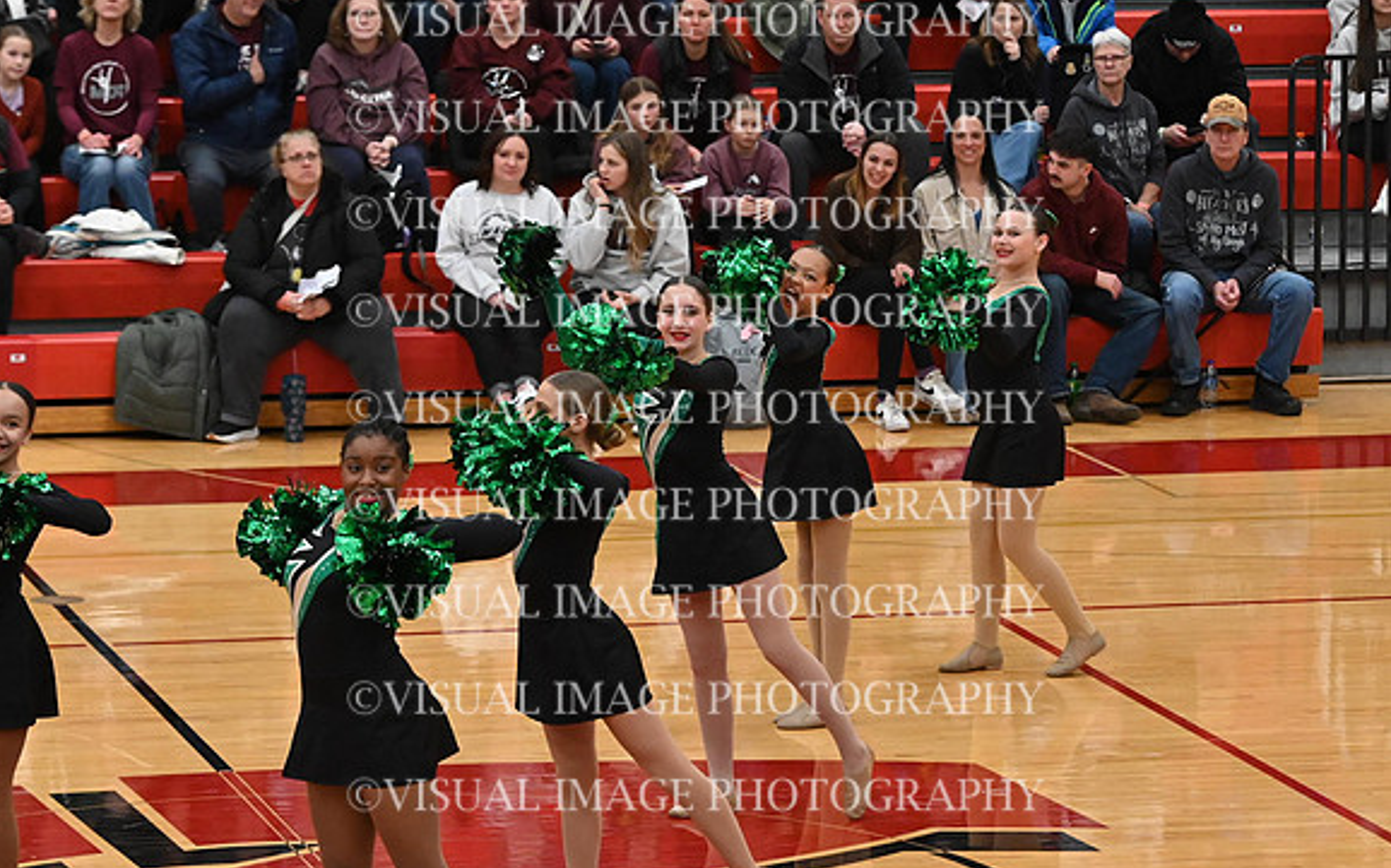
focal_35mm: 178
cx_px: 696
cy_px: 456
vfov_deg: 7.4
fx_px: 6747
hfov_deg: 11.8
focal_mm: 116
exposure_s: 1/400
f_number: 4
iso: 8000
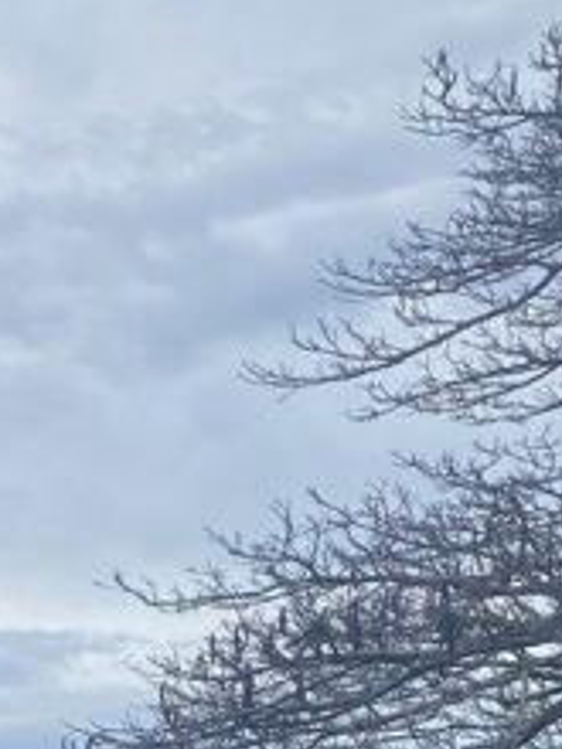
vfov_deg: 15.1
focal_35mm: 121
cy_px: 1130
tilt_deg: -2.9
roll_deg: -0.7
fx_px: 2619
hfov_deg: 11.4
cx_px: -453
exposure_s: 1/2890
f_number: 1.8
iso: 32
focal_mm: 4.25
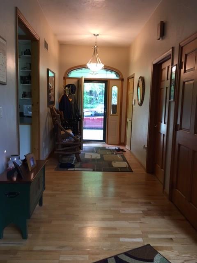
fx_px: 220
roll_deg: -1.3
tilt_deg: -6.8
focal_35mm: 29
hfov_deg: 48.2
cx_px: 98
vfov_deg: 61.7
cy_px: 132
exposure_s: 1/30
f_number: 2.2
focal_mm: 4.15
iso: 100
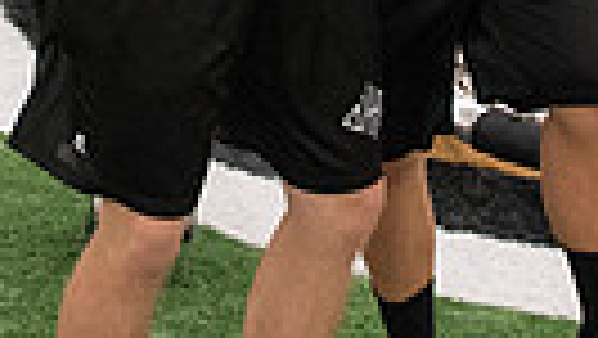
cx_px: 184
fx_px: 1745
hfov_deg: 19.4
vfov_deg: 10.4
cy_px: -268
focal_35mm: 110
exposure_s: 1/320
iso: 3200
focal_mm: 24
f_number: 3.2
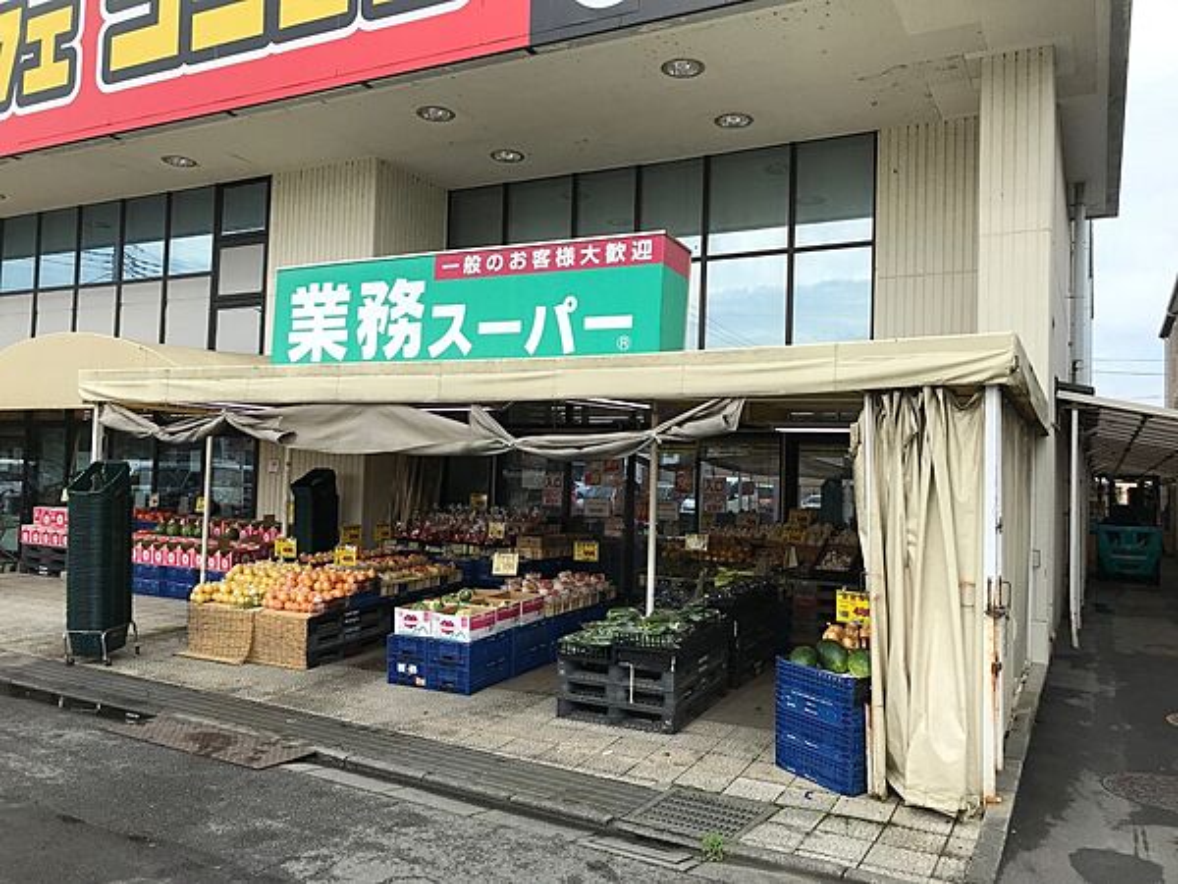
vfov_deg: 49.7
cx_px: 589
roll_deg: -1.6
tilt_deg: +4.0
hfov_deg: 63.4
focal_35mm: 28
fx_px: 953
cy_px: 442
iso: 20
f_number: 1.8
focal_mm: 3.99
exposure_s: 1/1126
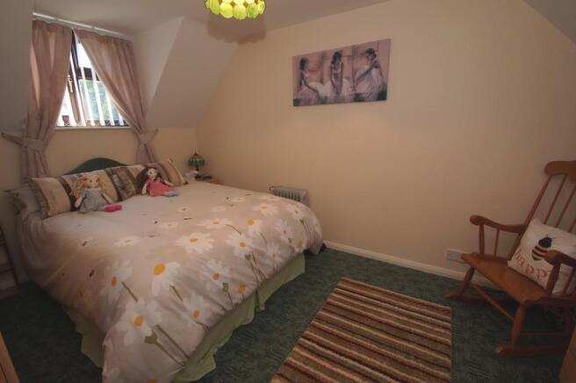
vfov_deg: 77.2
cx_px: 288
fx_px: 240
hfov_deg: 100.4
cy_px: 192
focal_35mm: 15
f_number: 5.6
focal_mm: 10
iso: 400
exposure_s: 1/60
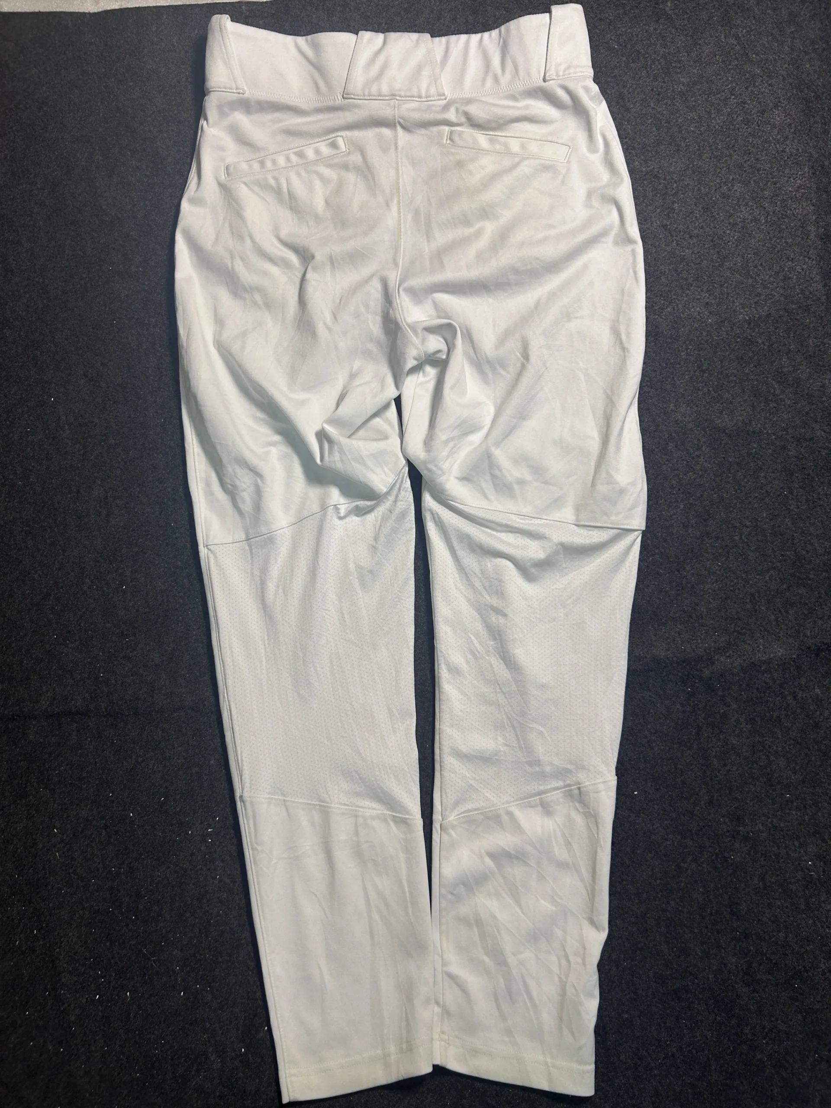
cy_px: 554
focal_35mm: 26
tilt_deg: -59.8
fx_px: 832
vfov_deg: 67.3
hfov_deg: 53.1
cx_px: 416
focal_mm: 5.7
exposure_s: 1/100
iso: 64
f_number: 1.5
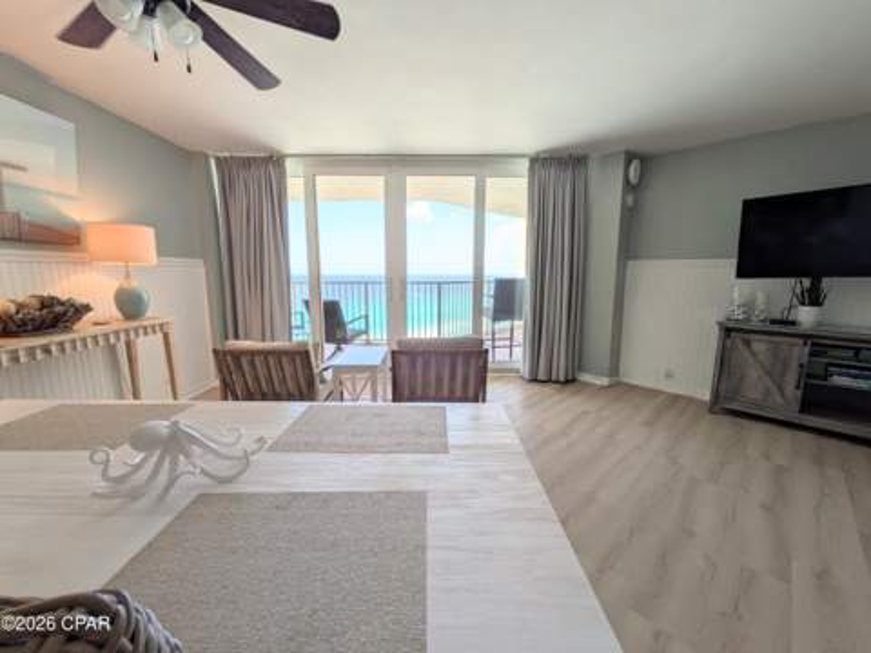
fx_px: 352
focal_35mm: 14
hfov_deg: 102.1
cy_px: 326
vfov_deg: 85.7
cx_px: 436
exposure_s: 1/210
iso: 42
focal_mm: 1.83
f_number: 2.2
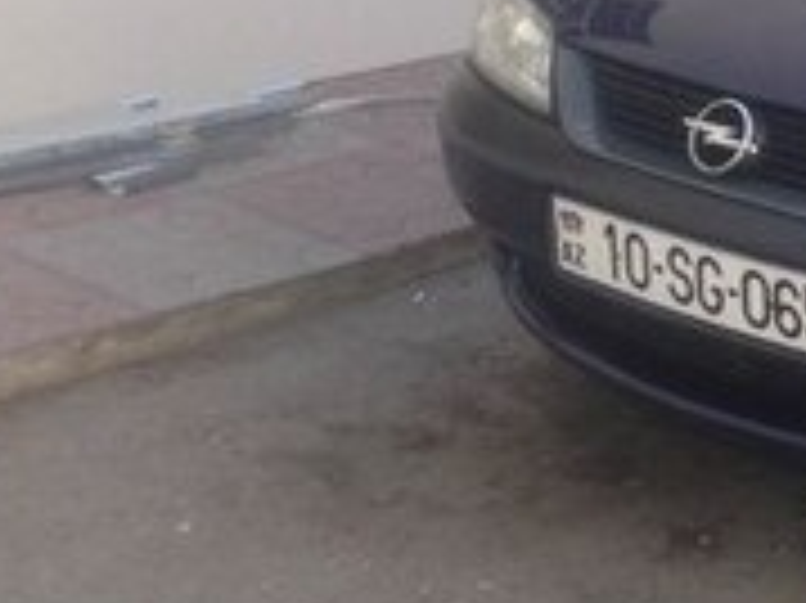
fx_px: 2839
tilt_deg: -12.2
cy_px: 52
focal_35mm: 122
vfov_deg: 12.0
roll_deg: -3.5
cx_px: 1279
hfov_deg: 14.8
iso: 50
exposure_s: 1/301
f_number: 2.4
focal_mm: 4.12
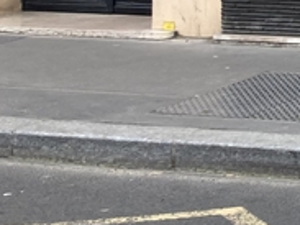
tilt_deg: +2.2
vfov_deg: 9.5
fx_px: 1273
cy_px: -207
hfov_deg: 11.0
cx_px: 762
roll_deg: +0.1
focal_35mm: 147
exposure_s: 1/197
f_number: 1.8
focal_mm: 3.99
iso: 20
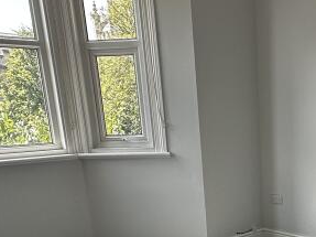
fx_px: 456
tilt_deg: -17.5
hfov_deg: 36.7
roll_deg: +1.8
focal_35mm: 50
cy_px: 256
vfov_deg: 26.9
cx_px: 260
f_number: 2.2
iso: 40
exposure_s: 1/184
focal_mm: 2.22
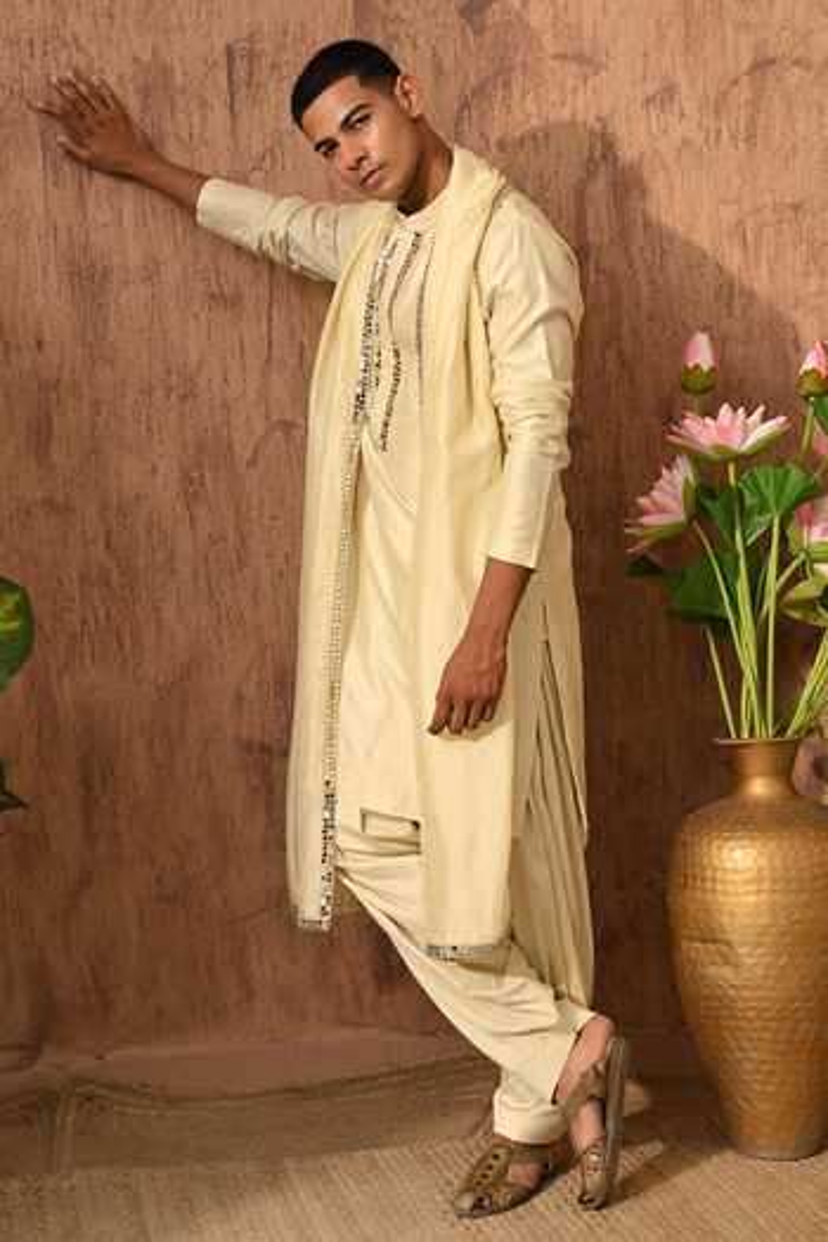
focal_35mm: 50
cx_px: 414
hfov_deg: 27.0
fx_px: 1725
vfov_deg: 39.6
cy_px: 621
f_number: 8
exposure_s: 1/100
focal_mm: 50
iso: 250
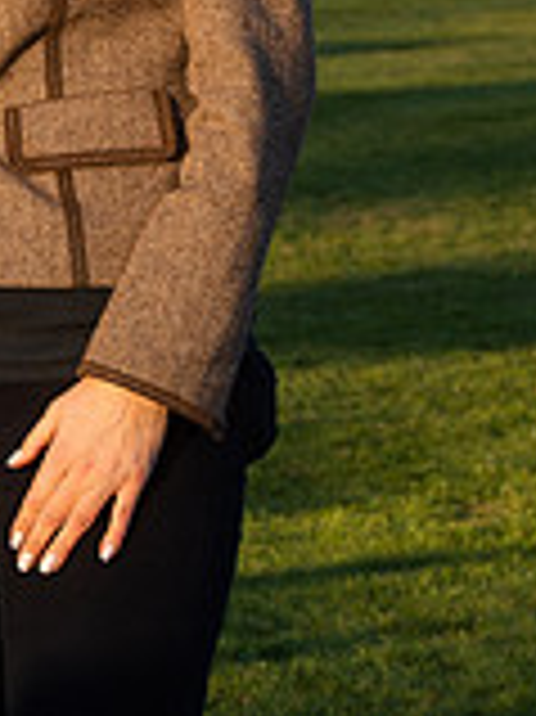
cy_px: -149
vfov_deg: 5.5
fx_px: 7401
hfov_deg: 4.1
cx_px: -725
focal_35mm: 358
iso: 800
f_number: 14
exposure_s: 1/250
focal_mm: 102
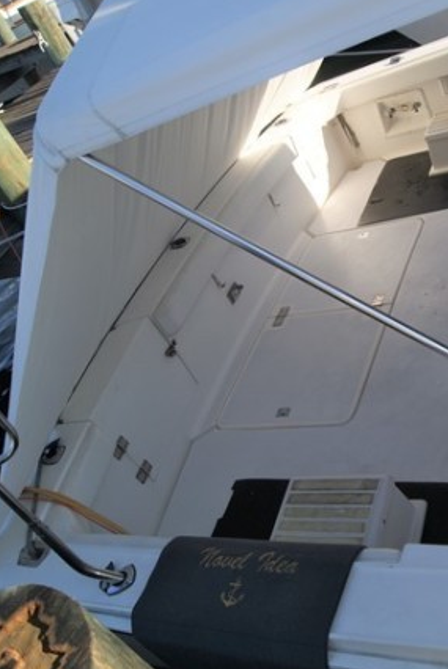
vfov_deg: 50.6
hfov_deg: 34.9
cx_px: 287
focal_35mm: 38
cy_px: 300
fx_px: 708
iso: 100
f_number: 10
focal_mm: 18
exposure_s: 1/125
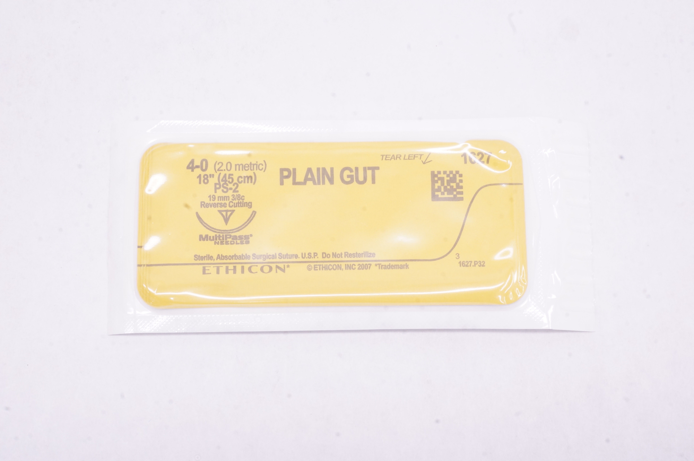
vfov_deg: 22.0
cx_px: 347
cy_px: 230
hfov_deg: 32.7
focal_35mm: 62
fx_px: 1184
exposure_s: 1/20
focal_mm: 41
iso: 1600
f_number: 22
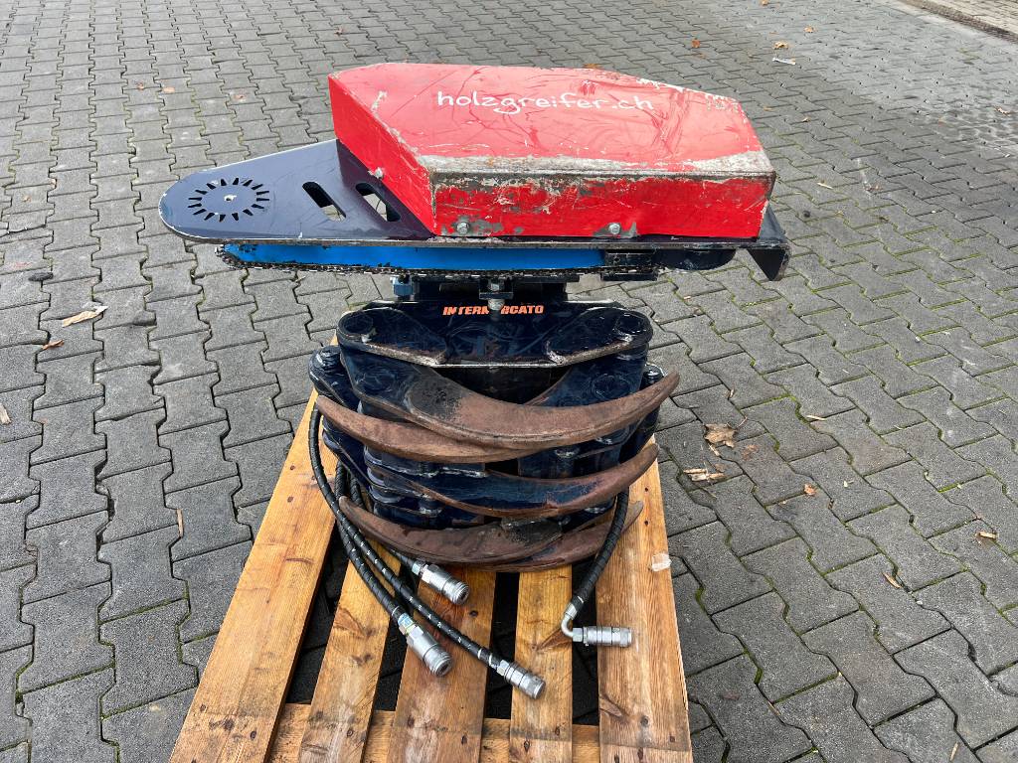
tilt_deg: -40.5
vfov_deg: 53.1
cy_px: 382
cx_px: 509
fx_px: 765
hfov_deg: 67.3
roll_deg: +0.6
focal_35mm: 26
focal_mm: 5.7
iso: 40
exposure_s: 1/215
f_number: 1.5
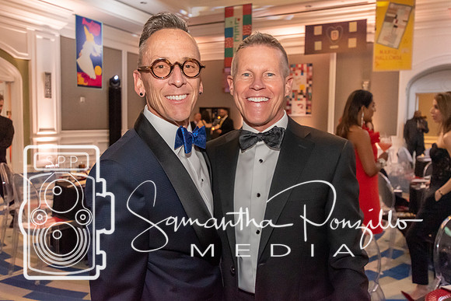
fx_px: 383
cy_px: 150
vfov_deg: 42.9
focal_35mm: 31
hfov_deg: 61.0
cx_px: 226
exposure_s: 1/60
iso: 4500
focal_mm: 20
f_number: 3.5
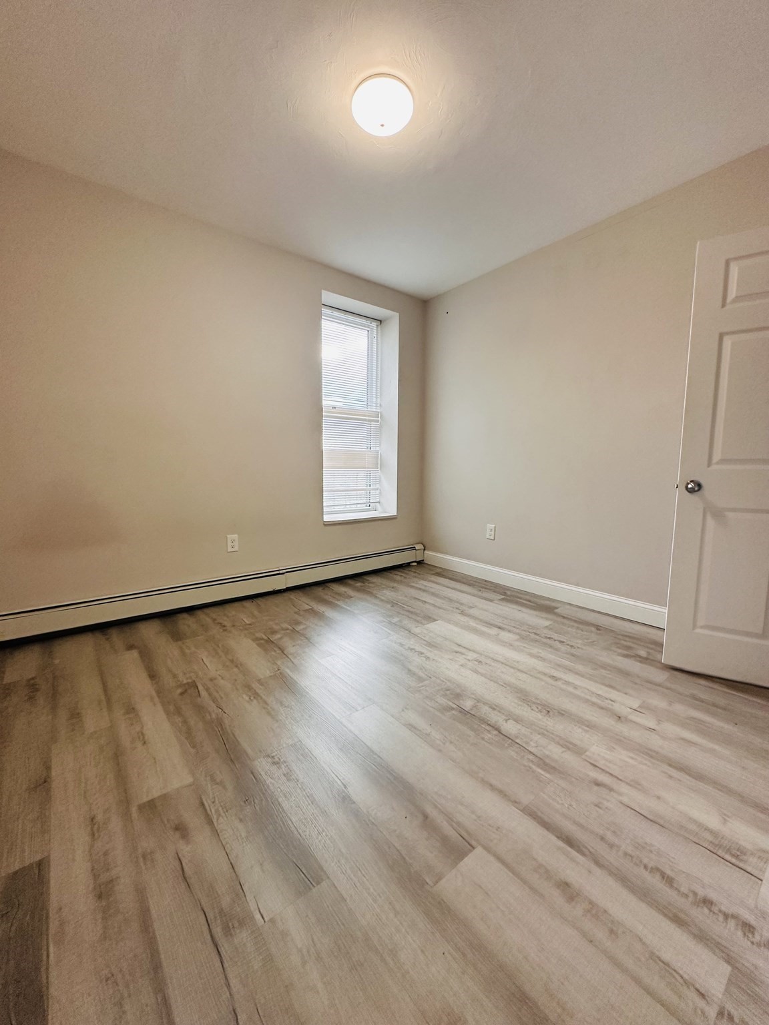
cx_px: 384
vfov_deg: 102.1
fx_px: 415
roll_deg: -0.4
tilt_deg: -5.7
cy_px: 512
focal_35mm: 14
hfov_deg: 85.7
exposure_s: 1/120
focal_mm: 2.22
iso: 250
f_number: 2.2
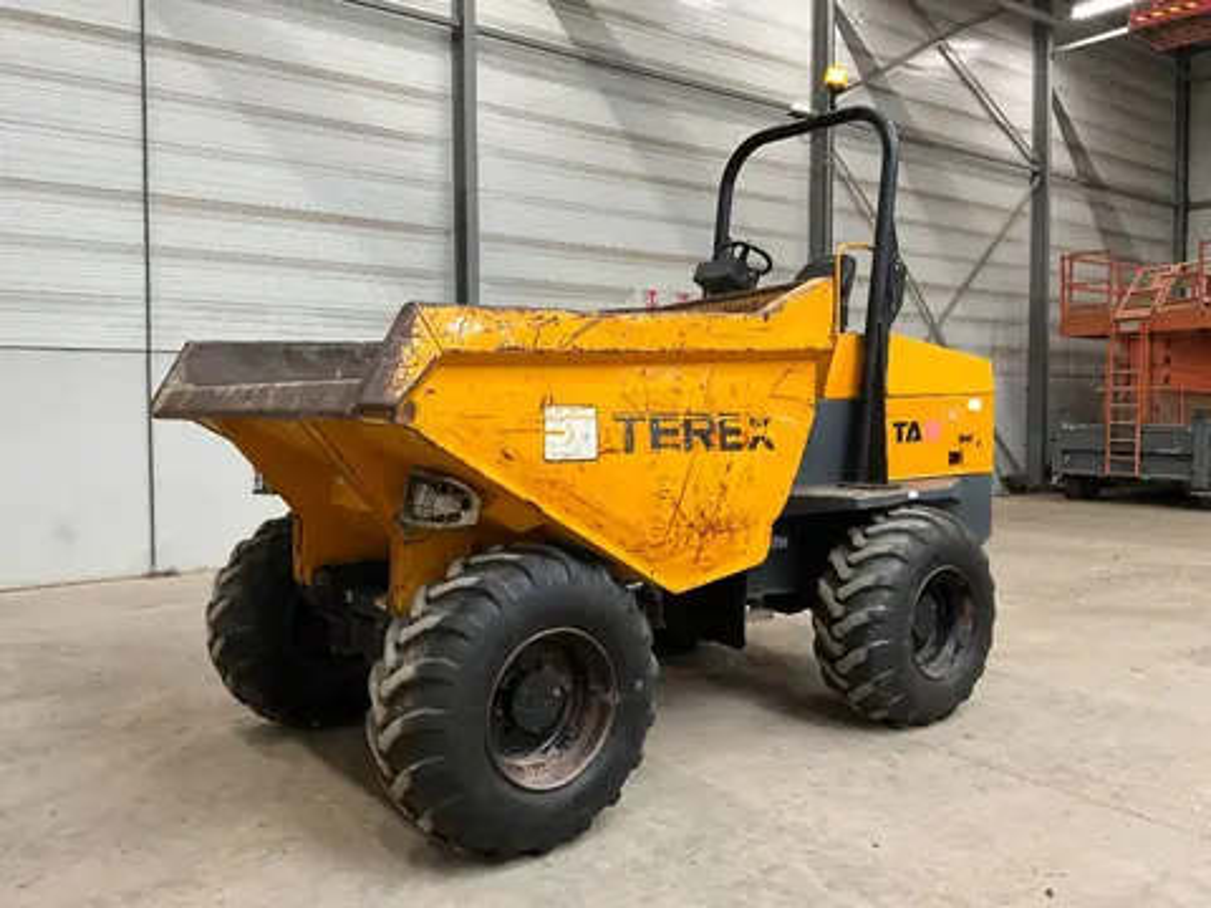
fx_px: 1015
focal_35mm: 29
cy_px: 454
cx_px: 606
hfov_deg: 61.7
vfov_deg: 48.2
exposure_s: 1/60
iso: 160
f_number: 1.8
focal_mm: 3
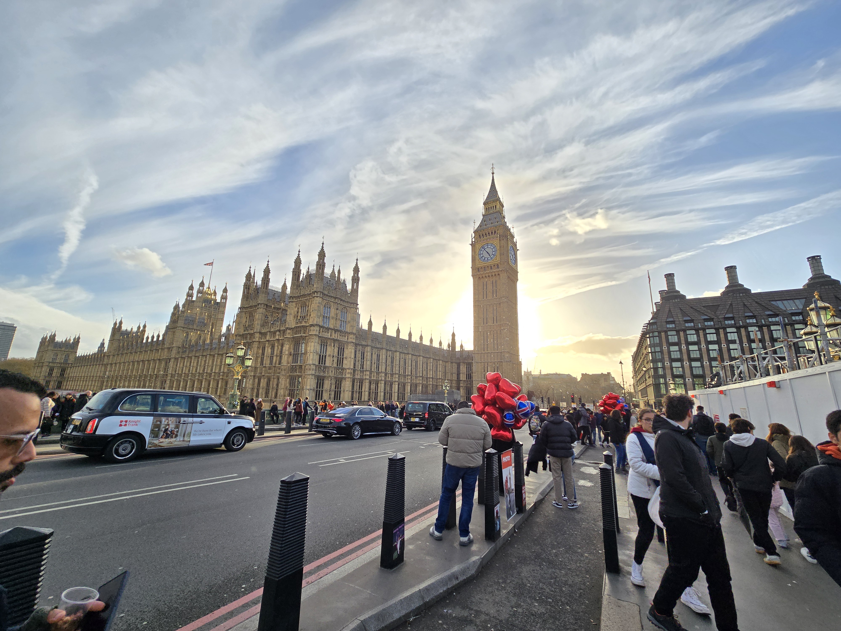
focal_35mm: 13
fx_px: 316
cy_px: 316
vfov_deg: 89.9
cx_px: 420
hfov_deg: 106.2
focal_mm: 2.2
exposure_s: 1/1695
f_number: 2.2
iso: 64
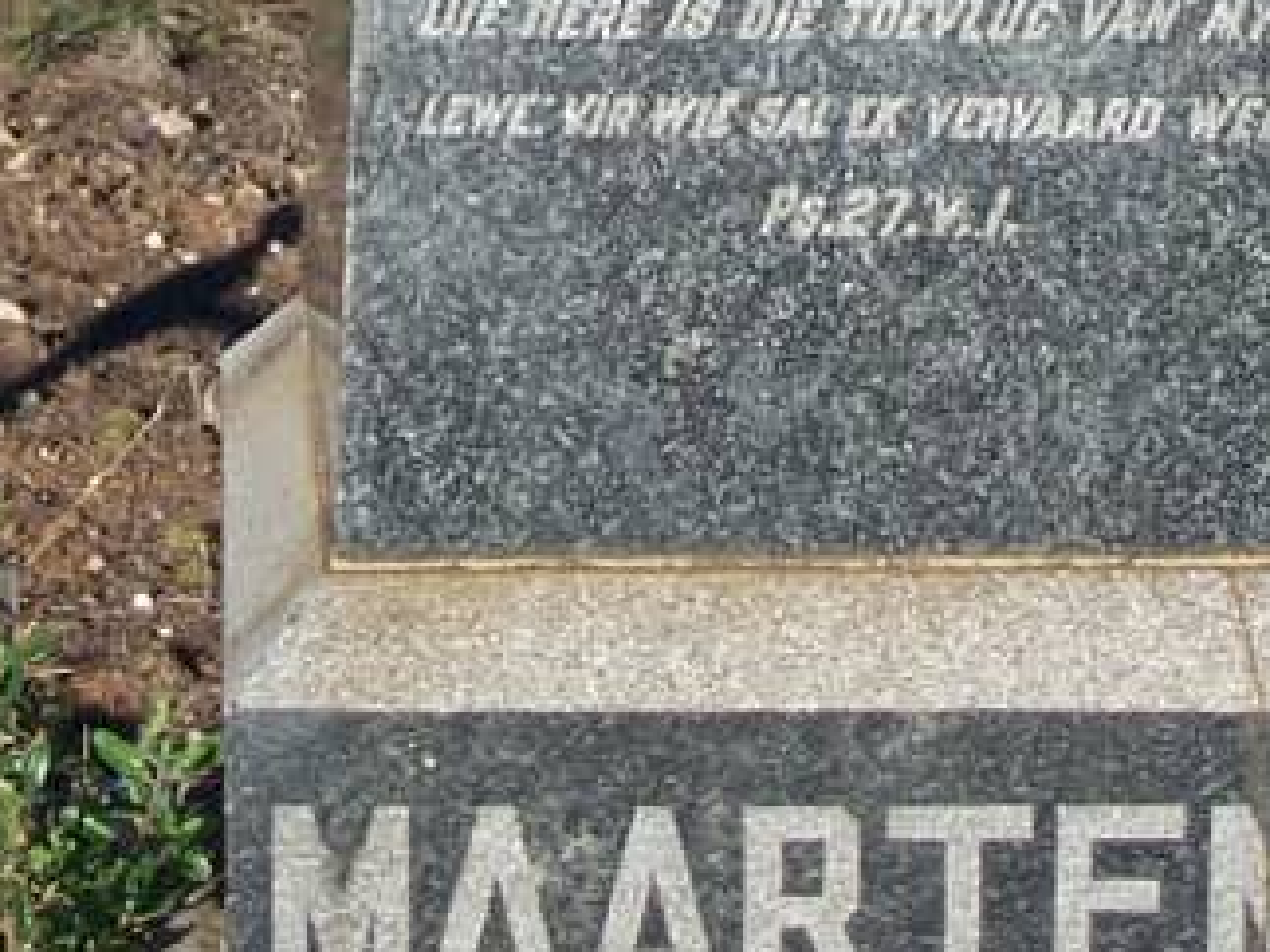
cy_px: -338
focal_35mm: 219
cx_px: 692
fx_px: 8032
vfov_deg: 6.7
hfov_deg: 9.0
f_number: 3.1
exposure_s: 1/1000
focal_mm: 9.8
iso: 80
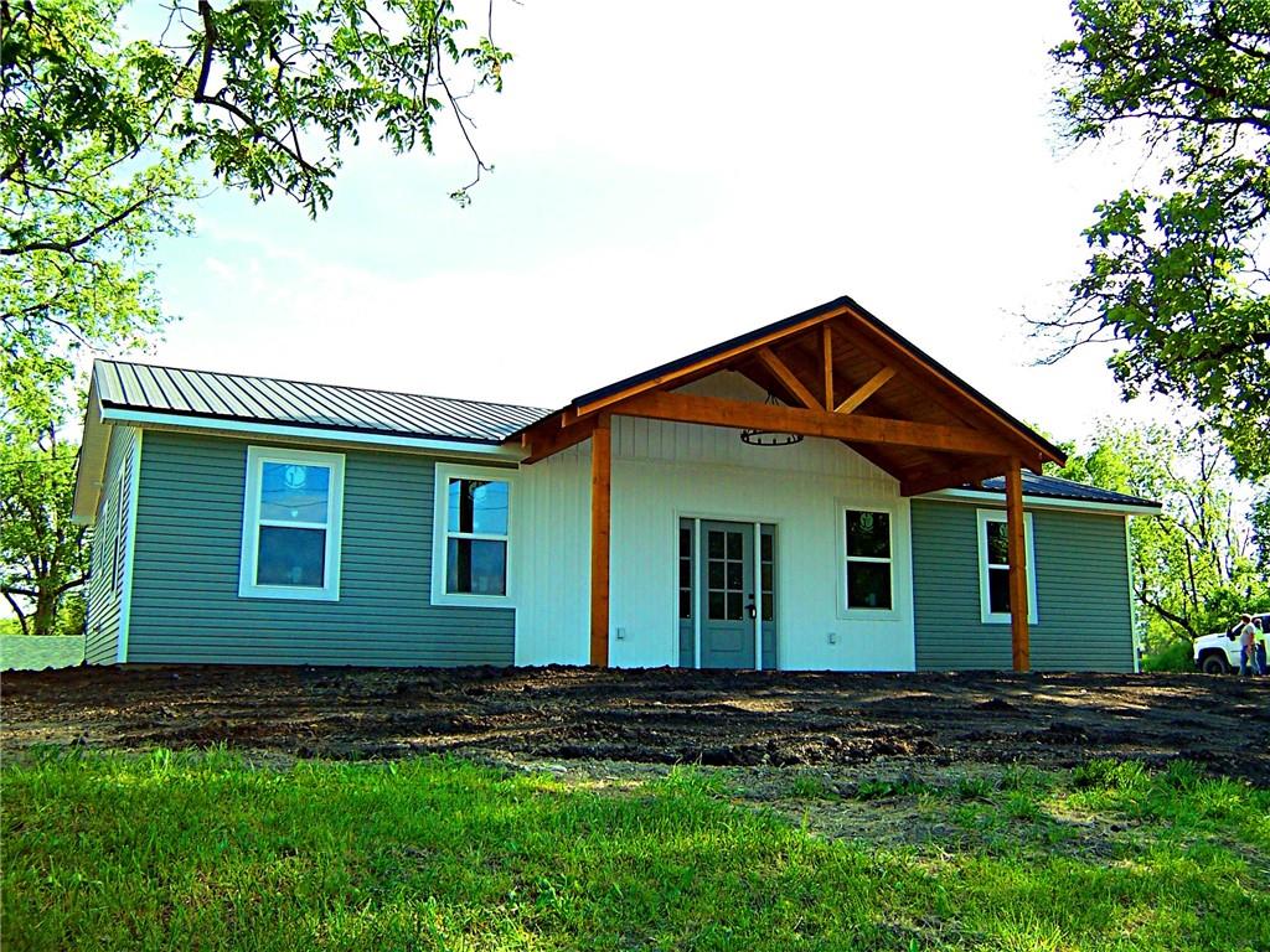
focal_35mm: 33
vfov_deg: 42.9
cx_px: 635
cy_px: 476
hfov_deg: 55.4
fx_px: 1211
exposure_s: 1/350
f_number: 3.4
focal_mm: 5.5
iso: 80
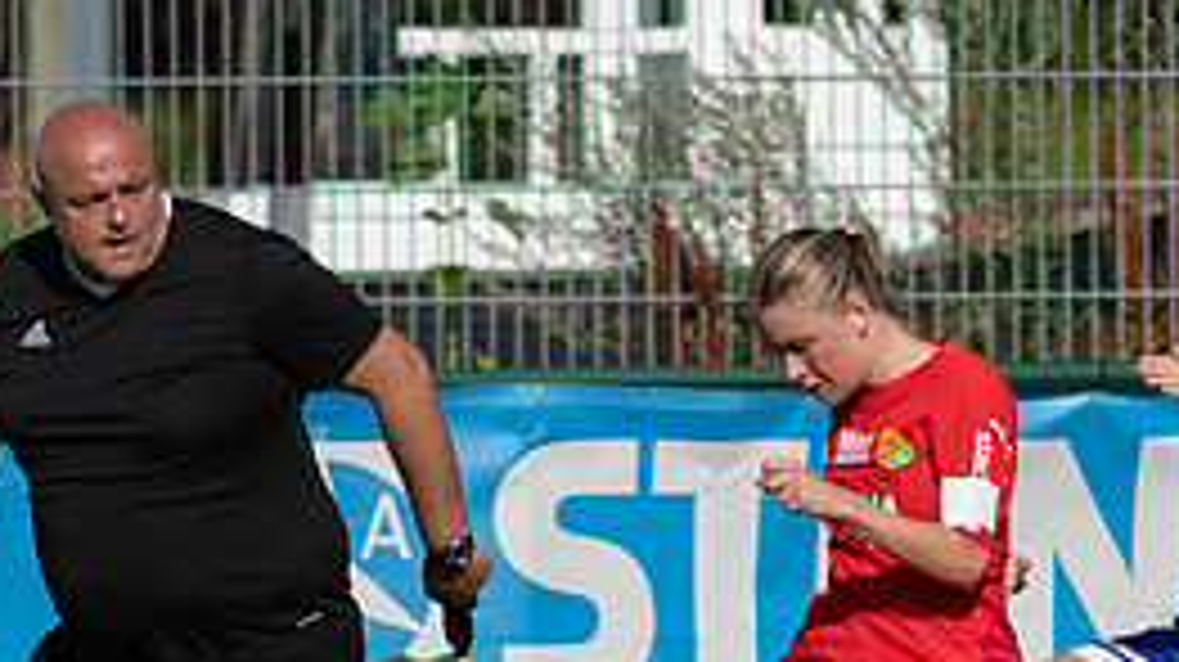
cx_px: 886
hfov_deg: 1.7
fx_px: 40866
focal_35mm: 1308
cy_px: 639
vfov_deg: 0.9
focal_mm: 300
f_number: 3.2
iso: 100
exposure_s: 1/3200
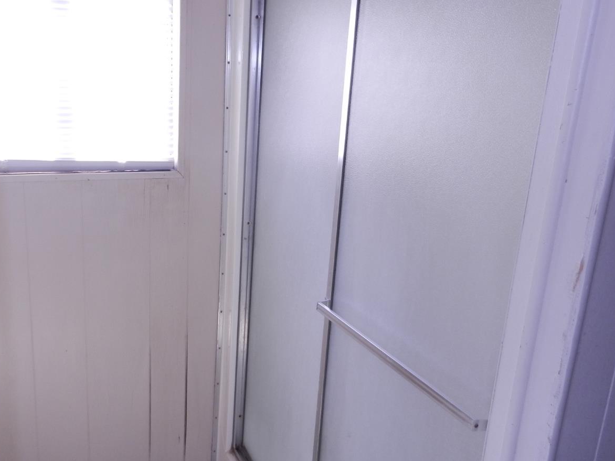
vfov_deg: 44.1
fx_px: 569
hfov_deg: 56.2
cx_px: 235
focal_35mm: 32
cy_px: 211
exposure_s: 1/100
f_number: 3.5
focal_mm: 4.5
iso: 160
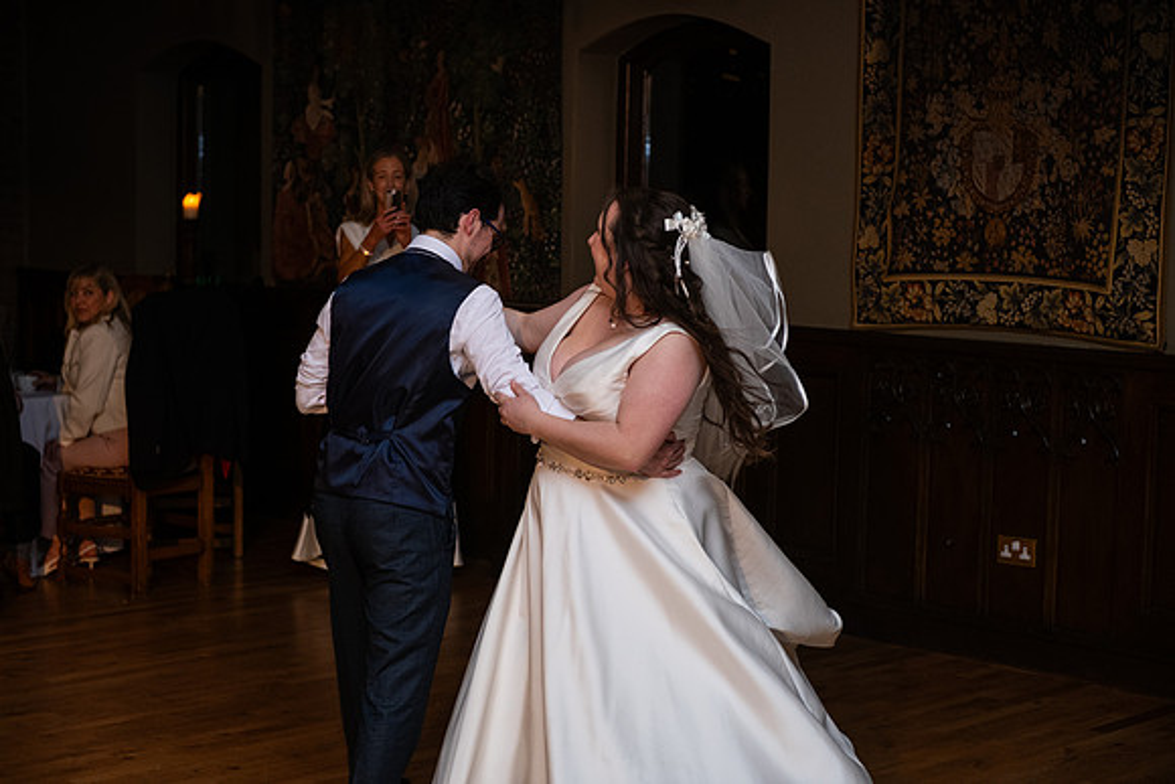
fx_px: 2285
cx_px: 588
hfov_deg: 28.8
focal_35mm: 70
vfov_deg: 19.5
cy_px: 392
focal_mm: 70
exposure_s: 1/160
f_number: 3.5
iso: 1000
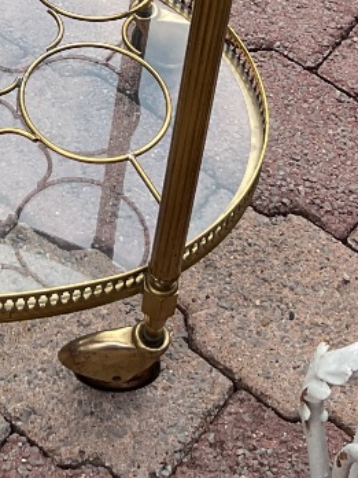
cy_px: -202
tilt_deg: -36.9
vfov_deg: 17.9
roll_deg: +0.4
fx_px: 1379
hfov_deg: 14.4
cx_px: -63
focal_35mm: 100
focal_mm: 3
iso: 16
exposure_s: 1/869
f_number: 1.8
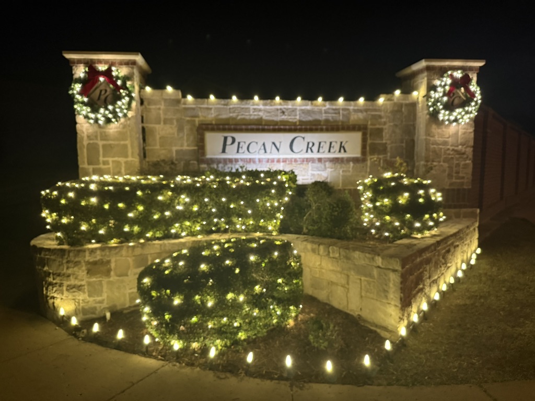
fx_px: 371
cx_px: 268
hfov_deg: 71.6
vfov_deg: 56.8
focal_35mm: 24
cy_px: 200
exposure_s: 1/60
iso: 640
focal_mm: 6.76
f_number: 1.78
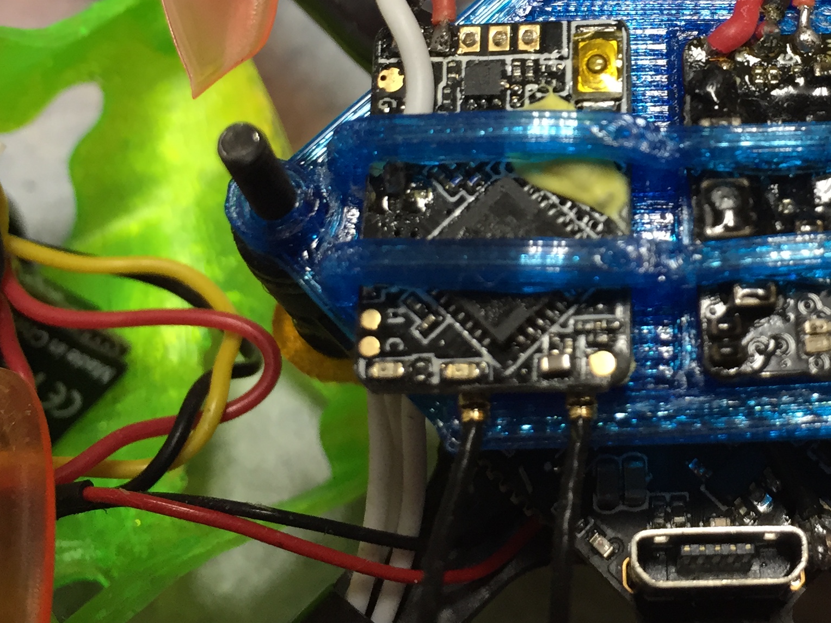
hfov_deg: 30.4
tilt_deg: -66.7
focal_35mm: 62
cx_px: 678
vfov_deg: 23.3
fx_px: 1488
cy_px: 127
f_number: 2.2
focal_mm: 4.15
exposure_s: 1/30
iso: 64
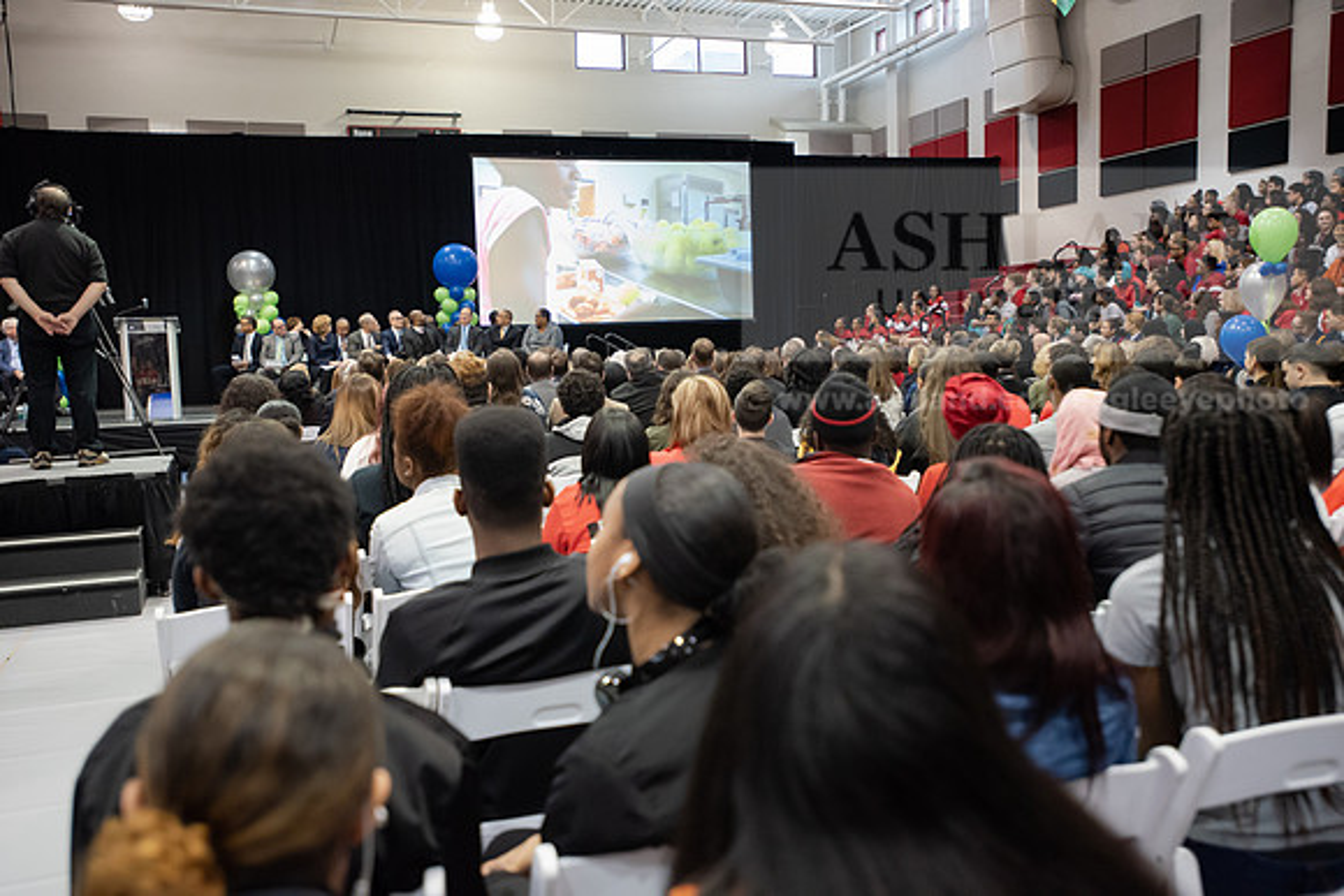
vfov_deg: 37.9
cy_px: 448
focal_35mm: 35
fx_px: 1307
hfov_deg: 54.4
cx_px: 672
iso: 3200
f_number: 3.2
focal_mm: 35
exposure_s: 1/200
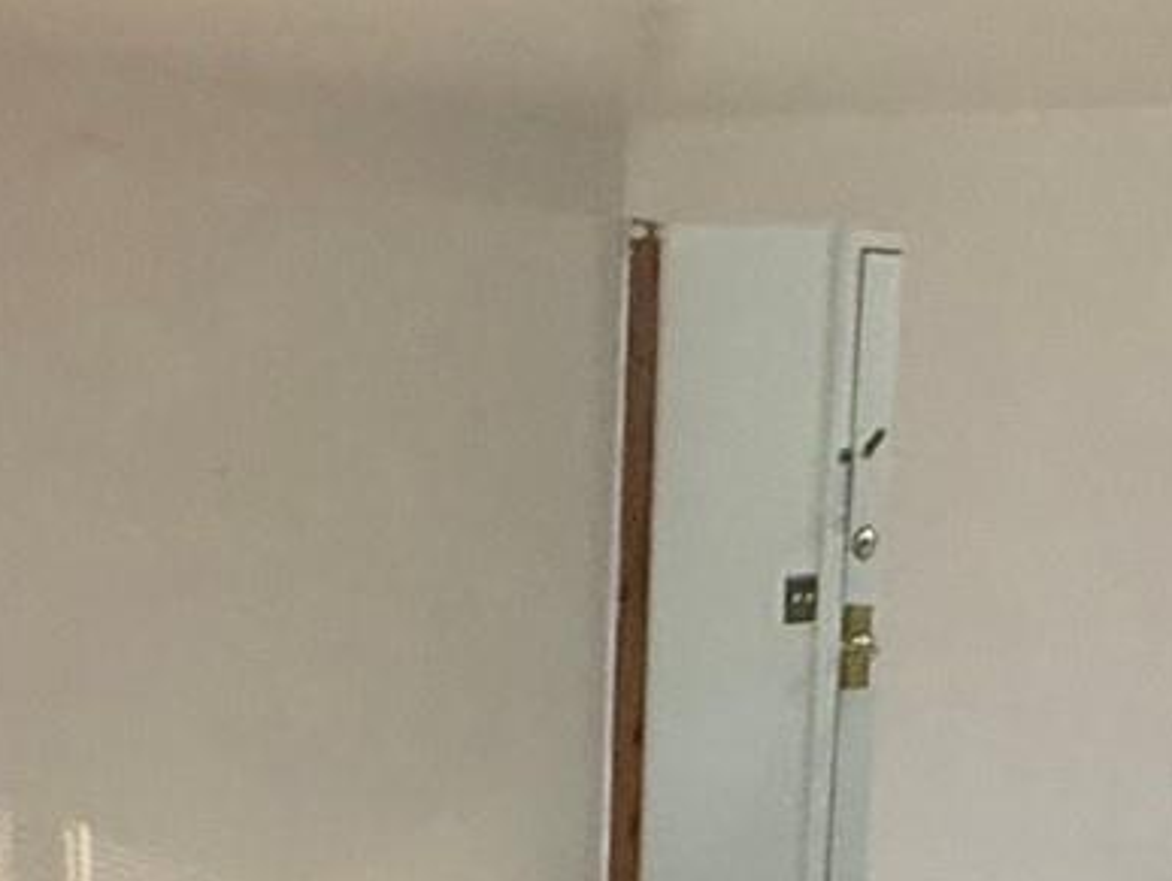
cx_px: 754
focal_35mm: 74
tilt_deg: -11.7
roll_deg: -2.3
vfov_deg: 19.4
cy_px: 860
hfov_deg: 26.2
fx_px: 2508
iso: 400
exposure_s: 1/60
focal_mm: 2.22
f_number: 2.2
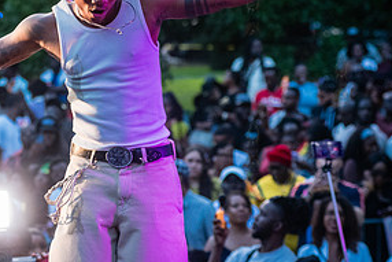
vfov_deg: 6.5
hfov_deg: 9.6
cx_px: 75
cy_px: 78
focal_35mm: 213
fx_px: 2320
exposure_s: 1/400
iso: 4000
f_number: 4
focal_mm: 105
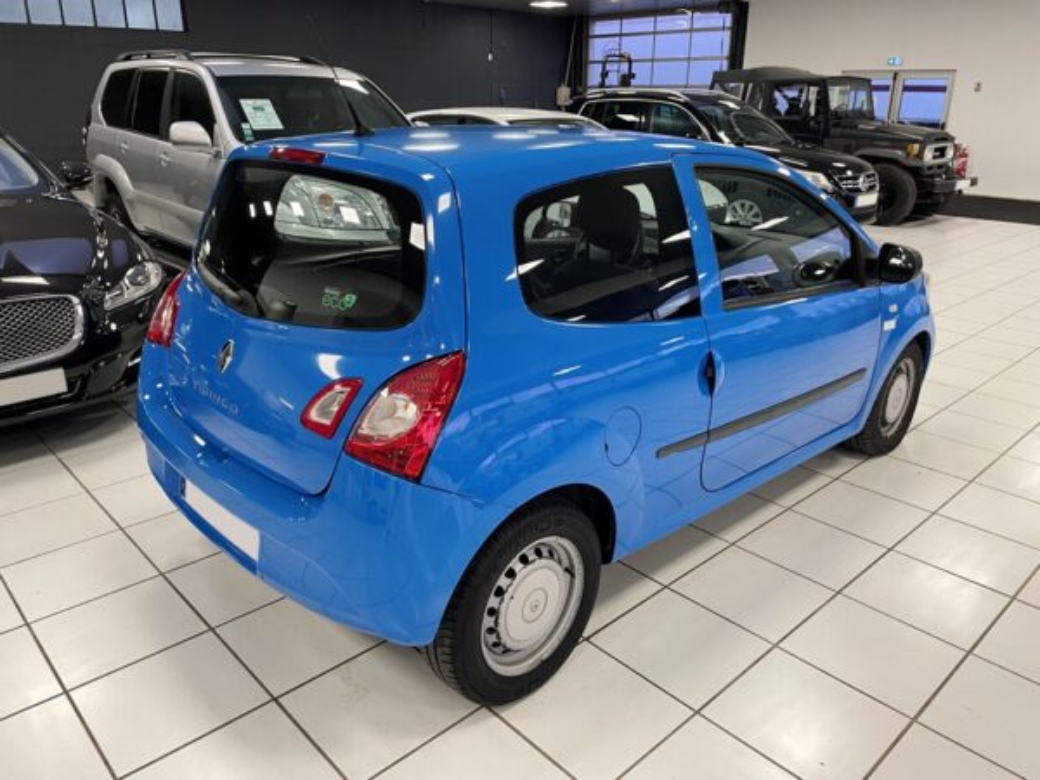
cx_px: 520
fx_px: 781
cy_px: 390
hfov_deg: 67.3
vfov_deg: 53.1
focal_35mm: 26
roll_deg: -0.8
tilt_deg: -18.9
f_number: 1.6
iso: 125
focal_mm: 4.2
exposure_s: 1/69
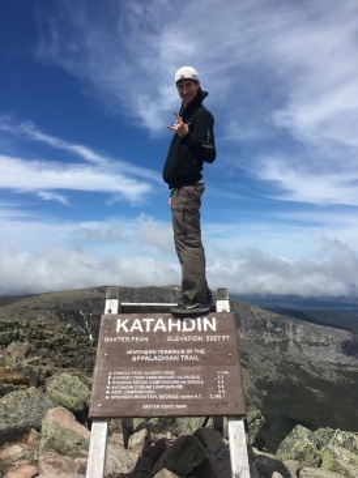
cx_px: 179
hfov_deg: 48.2
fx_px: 400
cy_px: 239
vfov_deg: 61.7
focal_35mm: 29
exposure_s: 1/2959
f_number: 2.2
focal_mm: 4.15
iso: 25
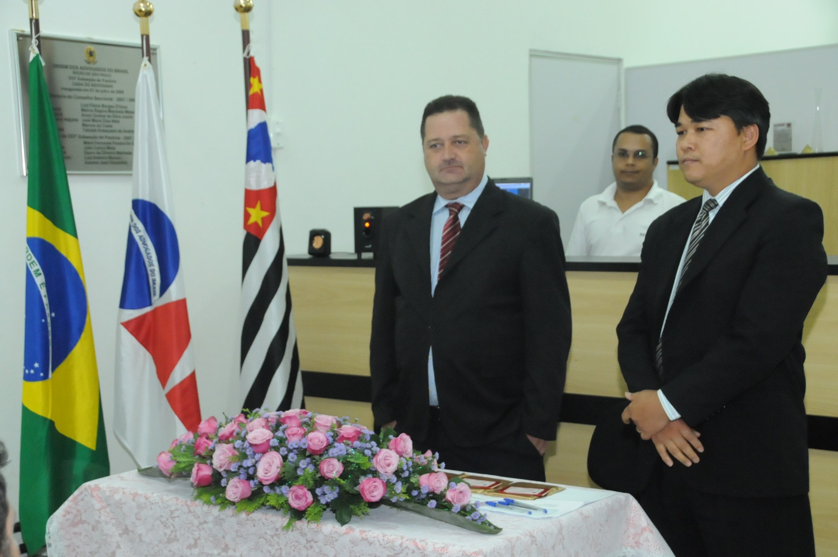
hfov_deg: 36.9
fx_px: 1255
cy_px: 278
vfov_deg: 25.0
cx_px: 419
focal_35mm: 54
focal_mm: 36
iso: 3200
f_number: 6.3
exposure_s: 1/80
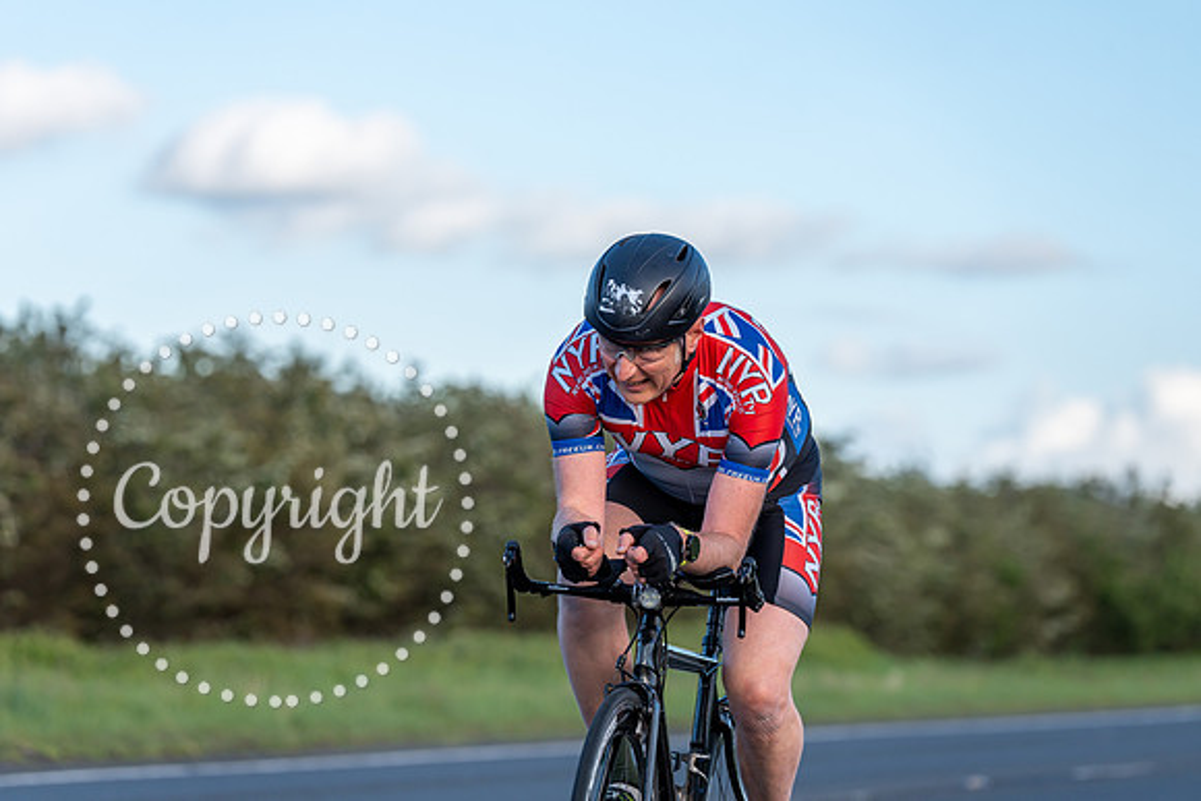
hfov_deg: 13.1
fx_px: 5239
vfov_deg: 8.7
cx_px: 600
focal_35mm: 157
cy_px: 400
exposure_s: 1/1000
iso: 250
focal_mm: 157
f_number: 4
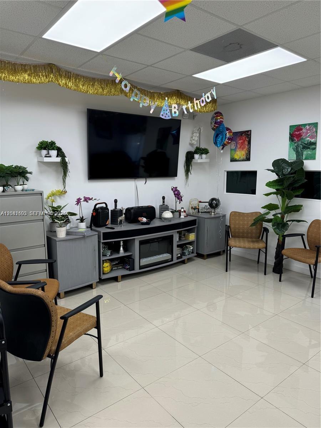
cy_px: 214
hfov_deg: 56.8
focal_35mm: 24
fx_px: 297
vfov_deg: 71.6
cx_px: 160
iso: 80
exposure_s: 1/120
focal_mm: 6.76
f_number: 1.78
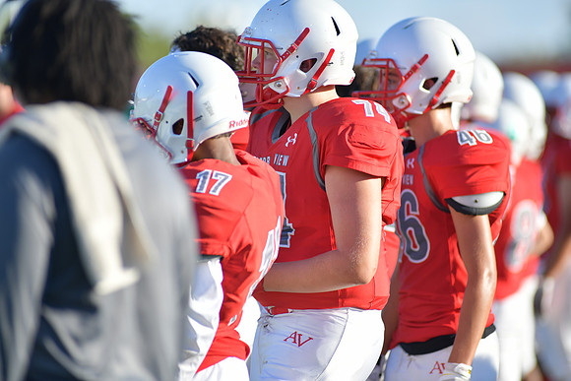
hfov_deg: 6.9
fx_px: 4759
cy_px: 190
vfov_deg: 4.6
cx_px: 286
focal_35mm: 300
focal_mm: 300
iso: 280
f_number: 3.5
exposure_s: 1/2000
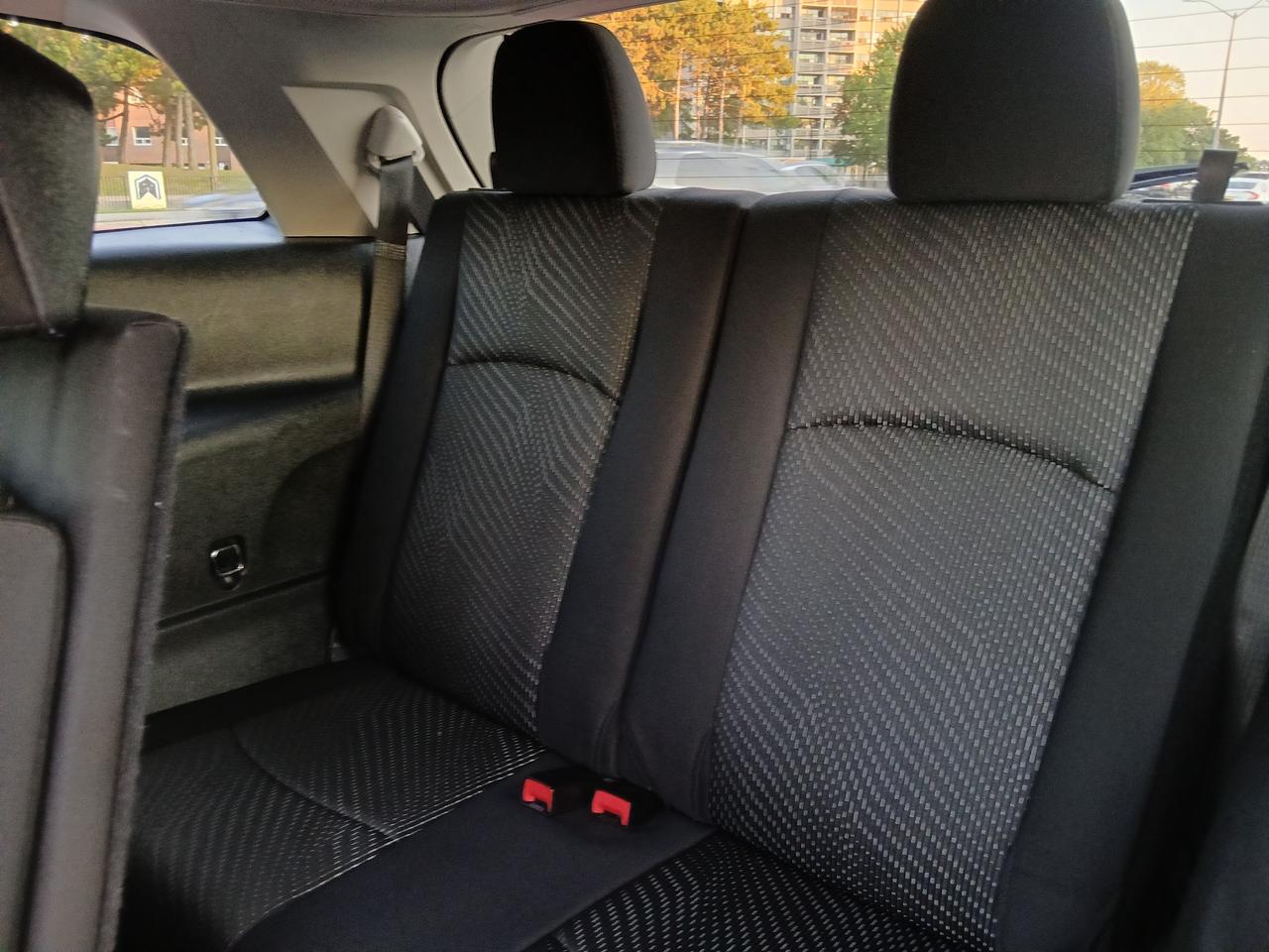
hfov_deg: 67.3
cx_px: 634
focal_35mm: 26
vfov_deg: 53.1
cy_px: 476
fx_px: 953
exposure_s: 1/17.1
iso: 800
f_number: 1.8
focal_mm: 3.98
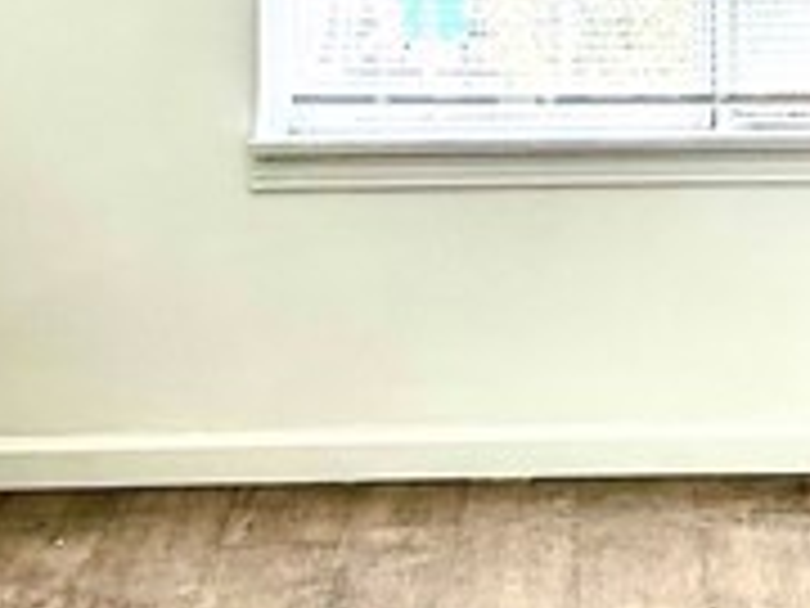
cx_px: 824
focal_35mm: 148
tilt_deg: -3.7
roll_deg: -0.6
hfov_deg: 13.2
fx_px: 3463
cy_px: -54
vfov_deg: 9.9
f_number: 1.5
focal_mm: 5.7
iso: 40
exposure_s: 1/252
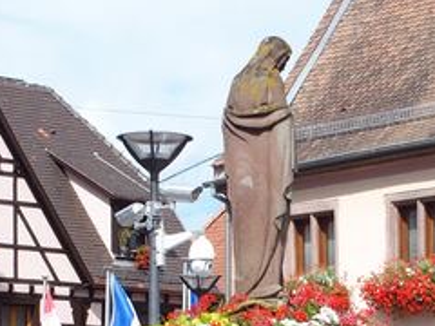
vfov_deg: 8.9
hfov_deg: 11.9
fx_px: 2086
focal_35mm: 166
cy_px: 374
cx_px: 245
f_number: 5
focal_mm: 12
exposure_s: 1/500
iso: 100
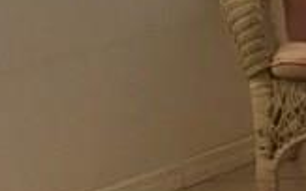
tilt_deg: -8.0
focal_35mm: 186
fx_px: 1552
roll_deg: +3.3
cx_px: 550
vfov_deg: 6.9
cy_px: -142
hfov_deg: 10.6
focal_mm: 3.99
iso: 32
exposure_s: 1/120
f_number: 1.8
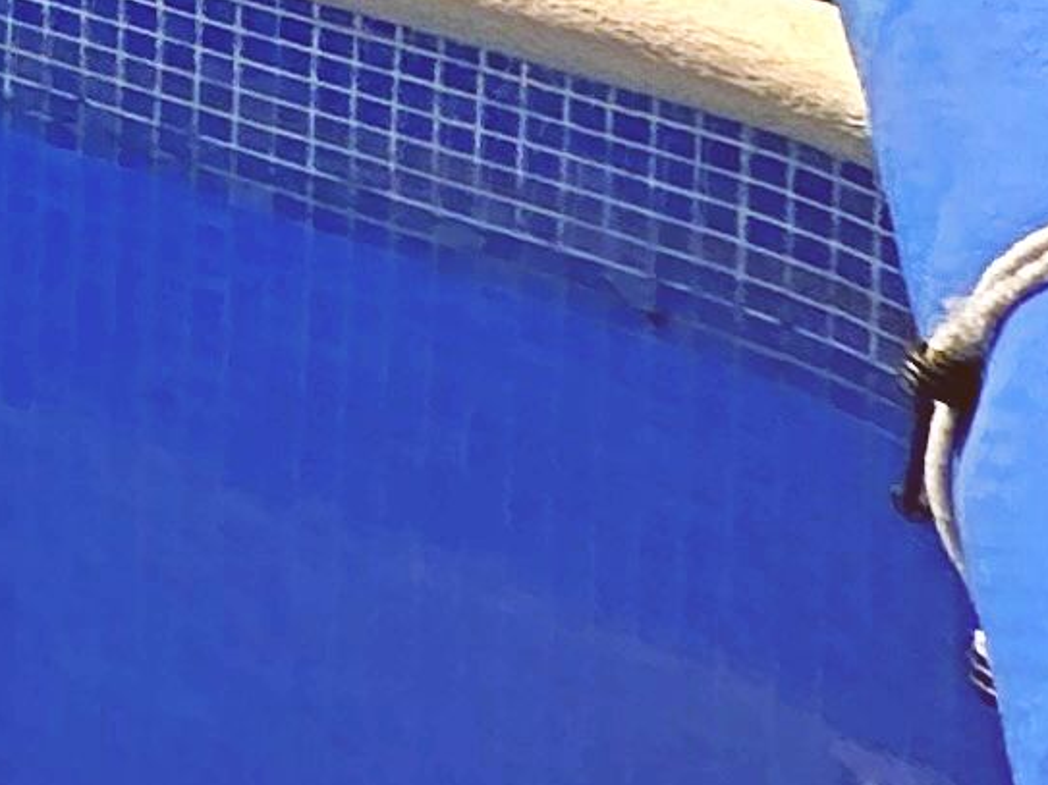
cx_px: -2370
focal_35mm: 104
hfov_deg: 10.4
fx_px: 3148
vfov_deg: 10.3
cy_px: -1562
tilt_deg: -2.6
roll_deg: +0.2
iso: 50
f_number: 2.2
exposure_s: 1/4292
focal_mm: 2.22
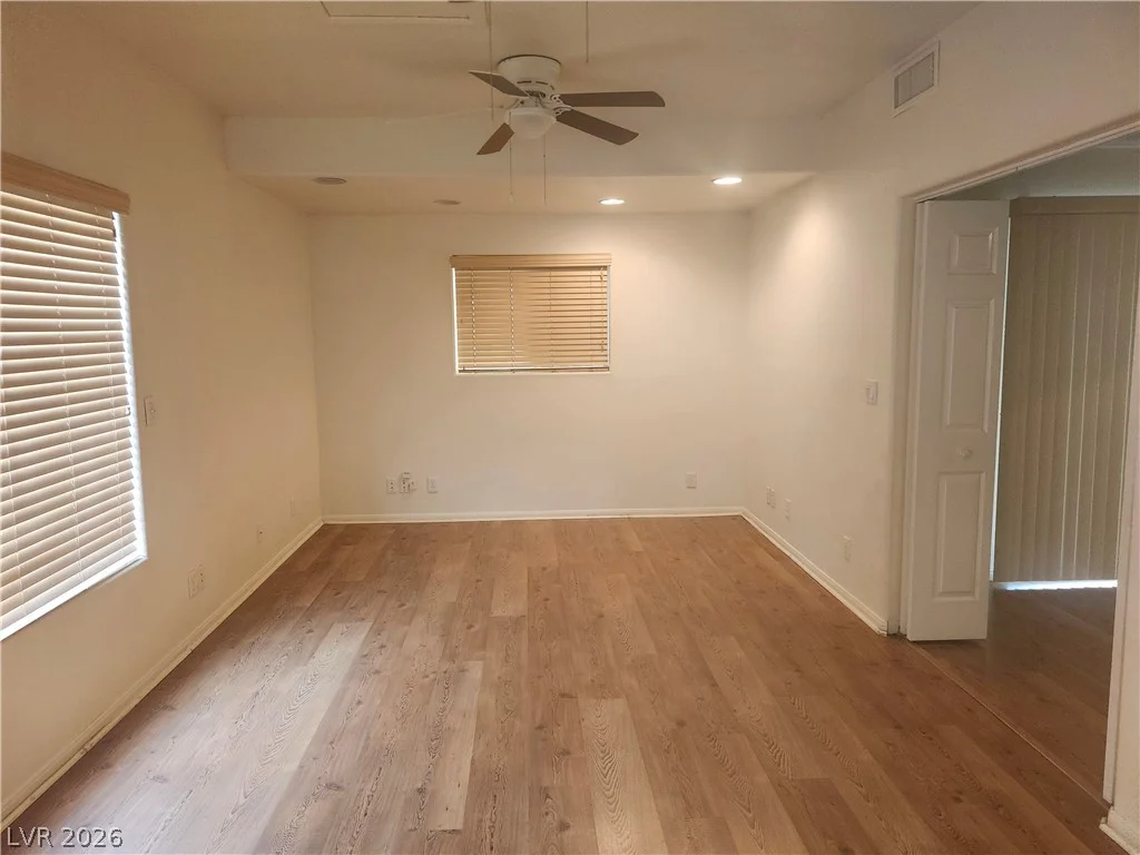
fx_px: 757
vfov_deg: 58.9
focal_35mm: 23
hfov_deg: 73.9
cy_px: 428
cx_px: 570
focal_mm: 5.54
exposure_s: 1/120
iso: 800
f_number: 1.8
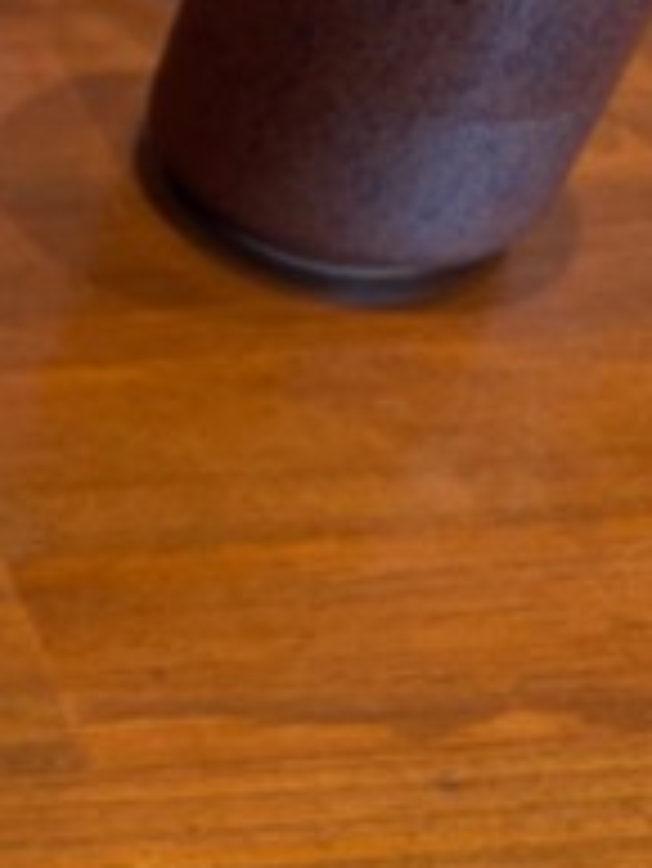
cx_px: -857
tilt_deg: -51.6
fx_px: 2458
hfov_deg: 12.3
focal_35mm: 98
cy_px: 906
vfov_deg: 19.3
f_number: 1.6
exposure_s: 1/120
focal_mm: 4.2
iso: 64
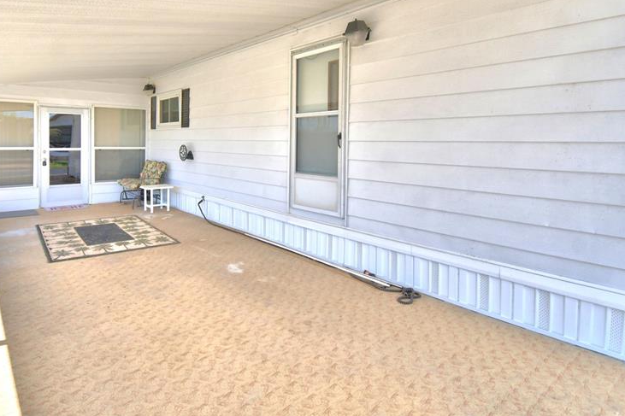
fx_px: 364
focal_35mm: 21
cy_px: 149
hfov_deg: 80.2
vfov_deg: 58.5
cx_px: 249
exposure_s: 1/640
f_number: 4.5
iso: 100
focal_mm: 10
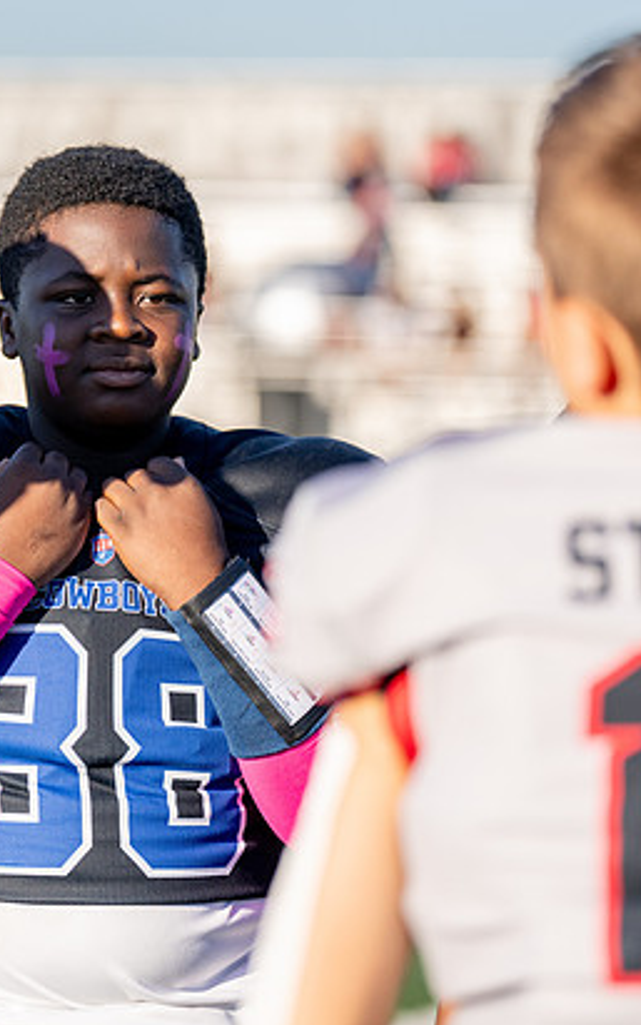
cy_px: 431
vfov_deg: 10.5
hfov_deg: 6.6
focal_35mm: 200
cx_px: 130
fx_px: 5588
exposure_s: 1/2500
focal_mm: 111
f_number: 2.8
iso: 160
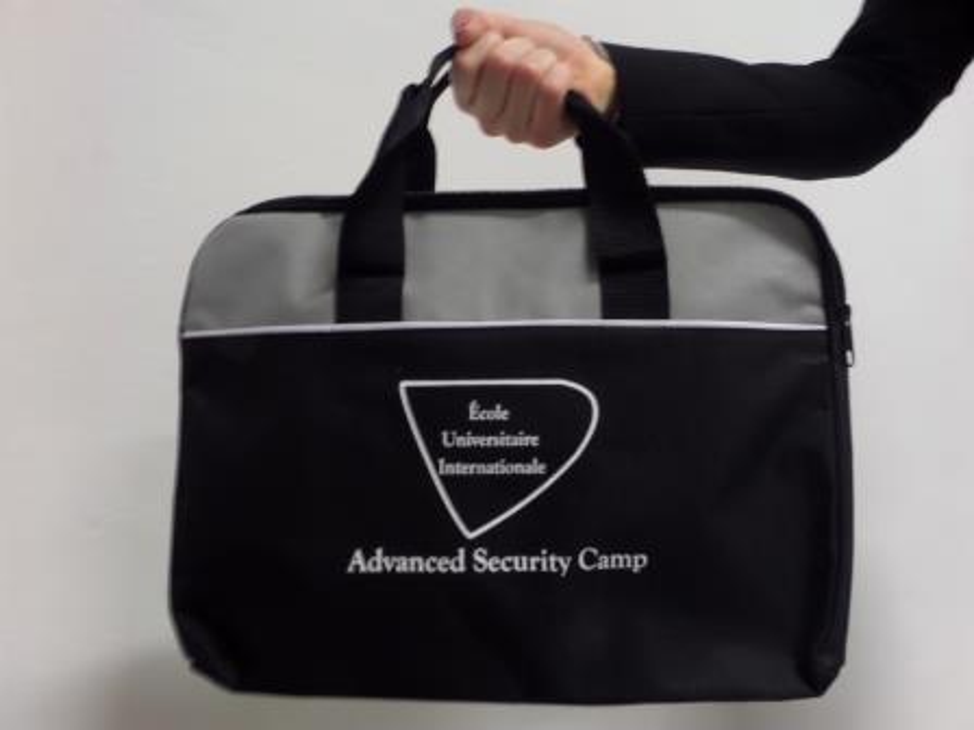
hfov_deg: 71.6
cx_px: 487
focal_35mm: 24
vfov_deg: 56.8
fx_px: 675
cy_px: 365
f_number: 5.8
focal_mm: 4
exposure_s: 1/4
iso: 400
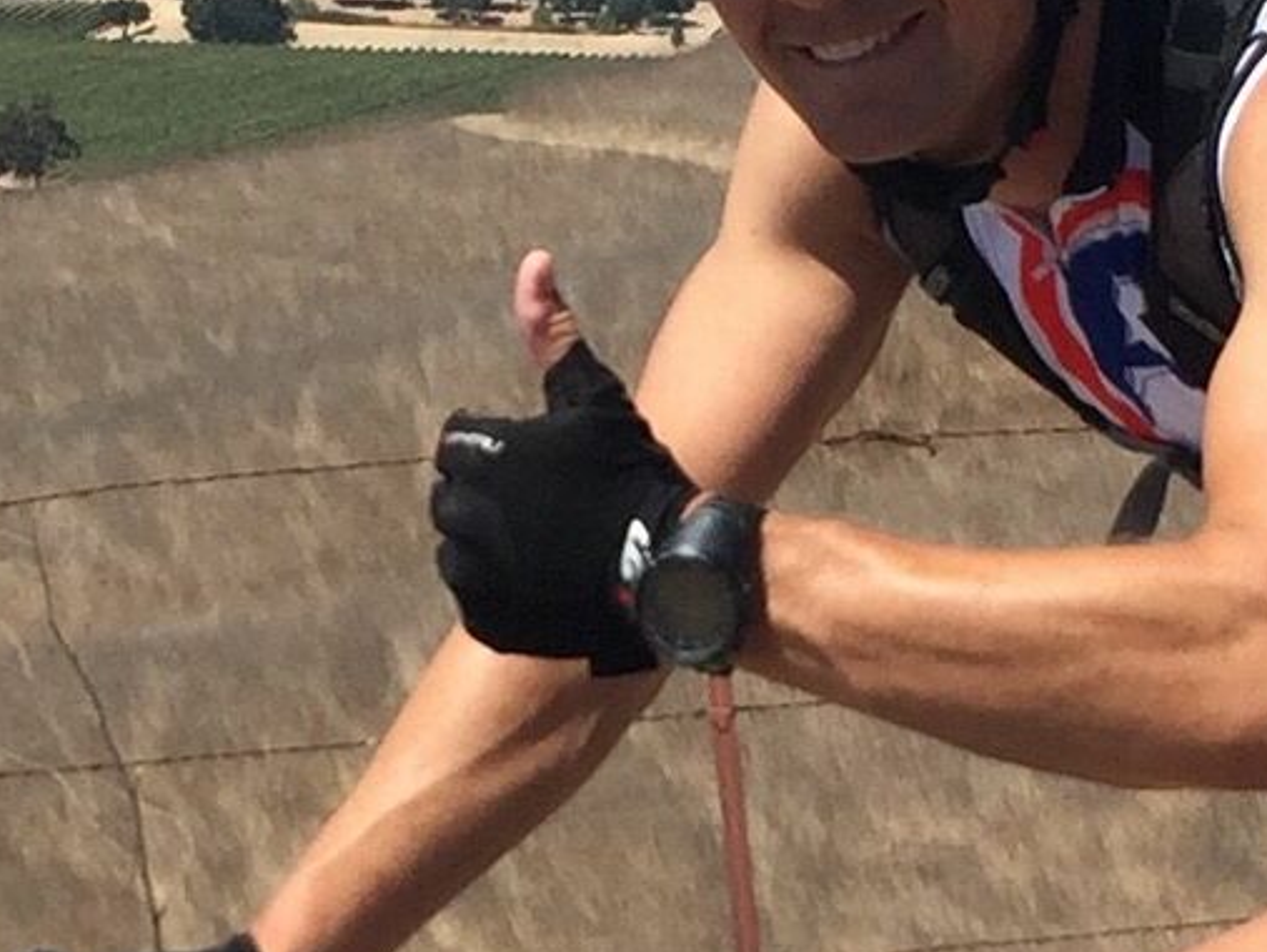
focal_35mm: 165
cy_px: 804
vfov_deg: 9.0
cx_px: 538
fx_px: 6042
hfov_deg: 12.0
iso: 32
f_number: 2.2
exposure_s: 1/2083
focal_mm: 4.15
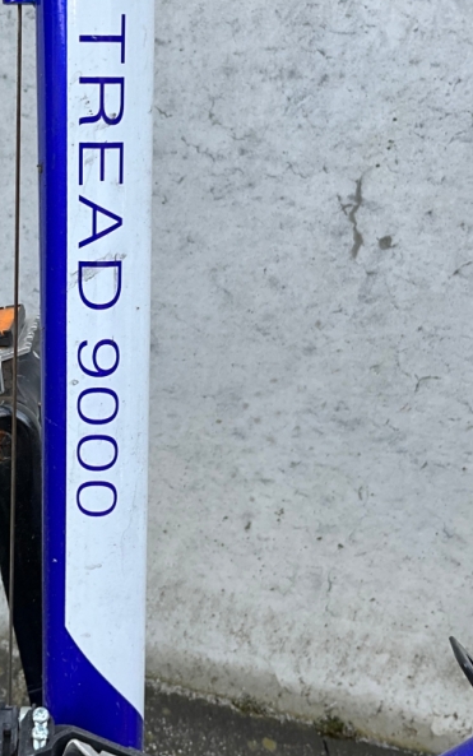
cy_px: 309
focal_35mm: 47
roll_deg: -18.9
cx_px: 80
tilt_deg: -24.6
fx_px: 969
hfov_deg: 26.8
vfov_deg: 42.5
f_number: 1.8
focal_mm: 3
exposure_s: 1/122
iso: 20
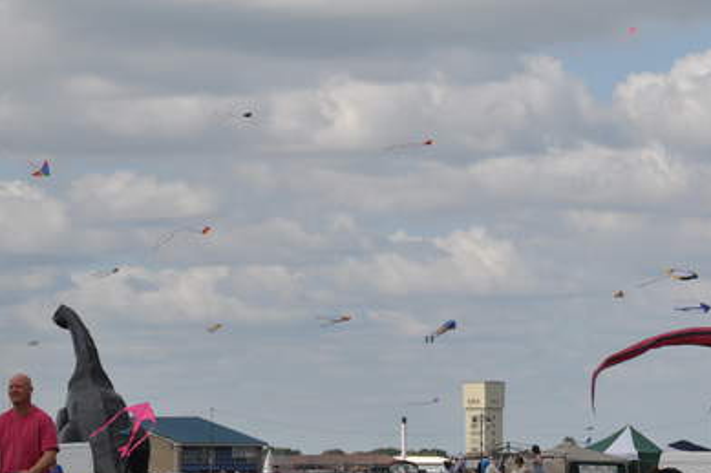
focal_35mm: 259
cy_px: 313
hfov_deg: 8.0
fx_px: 5109
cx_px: 495
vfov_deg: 5.3
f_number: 14
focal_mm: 105
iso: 200
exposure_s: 1/250
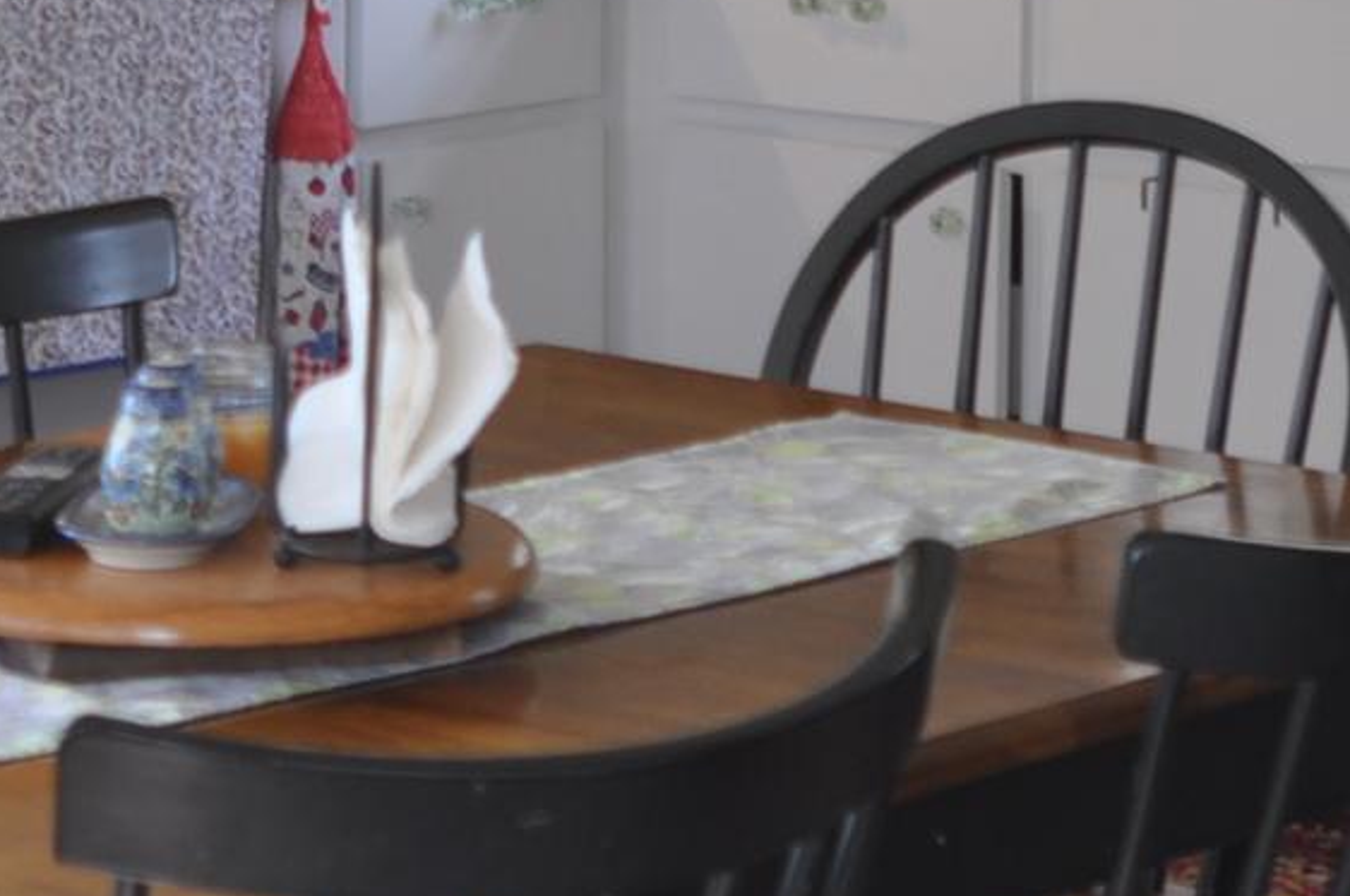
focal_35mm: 153
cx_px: 1062
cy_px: -324
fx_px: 5729
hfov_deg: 13.4
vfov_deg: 8.8
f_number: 3.2
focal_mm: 28
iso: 200
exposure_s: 1/40
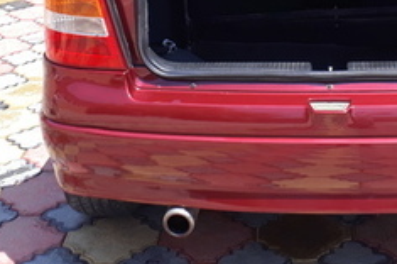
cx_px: 286
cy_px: -101
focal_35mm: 79
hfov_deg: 25.5
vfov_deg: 16.1
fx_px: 870
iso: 40
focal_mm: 3.6
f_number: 1.9
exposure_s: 1/597
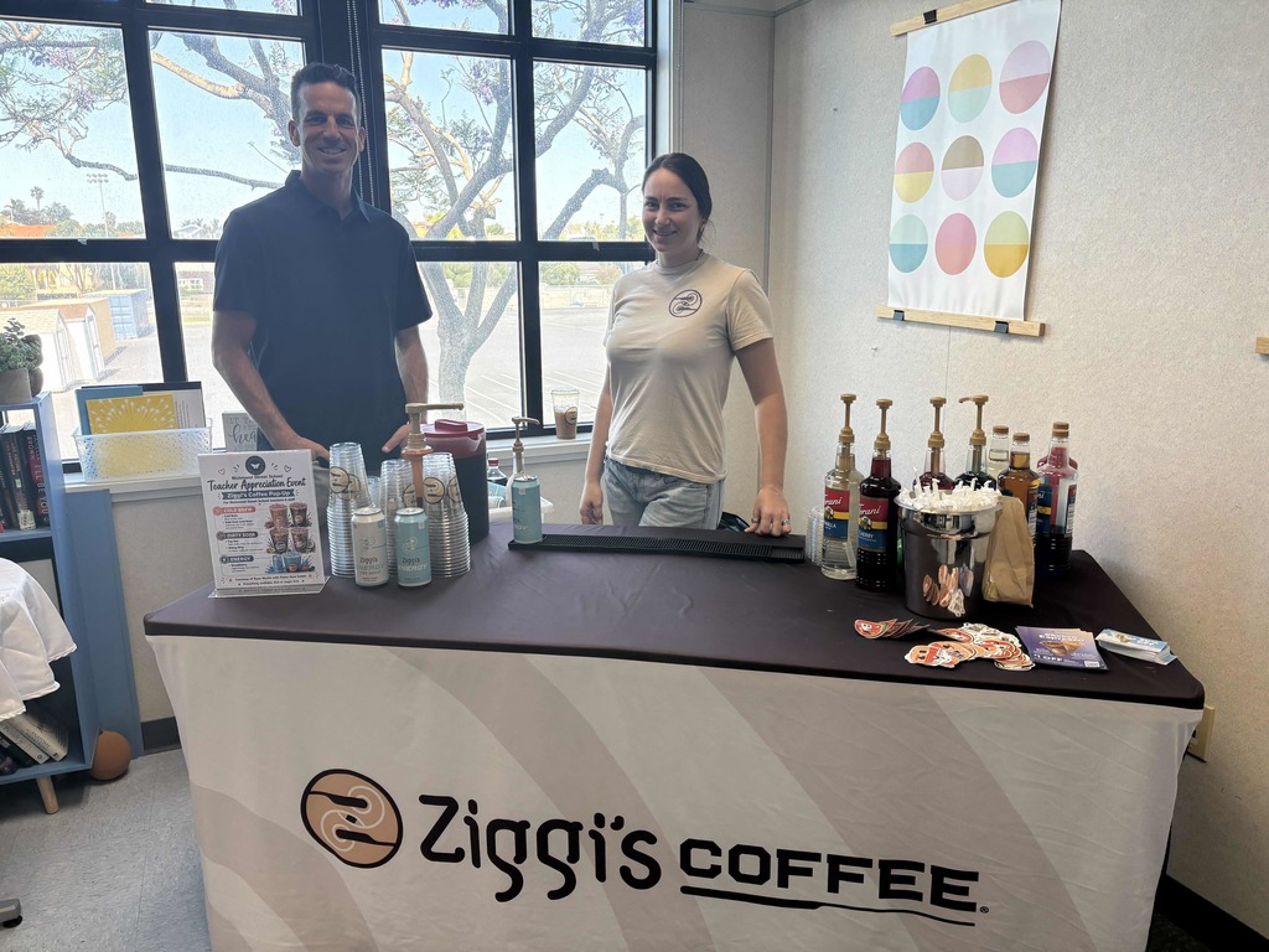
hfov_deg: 67.3
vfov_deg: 53.1
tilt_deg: -12.8
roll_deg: -0.1
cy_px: 476
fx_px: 953
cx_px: 634
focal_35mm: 26
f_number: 1.6
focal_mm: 5.96
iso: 80
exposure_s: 1/120
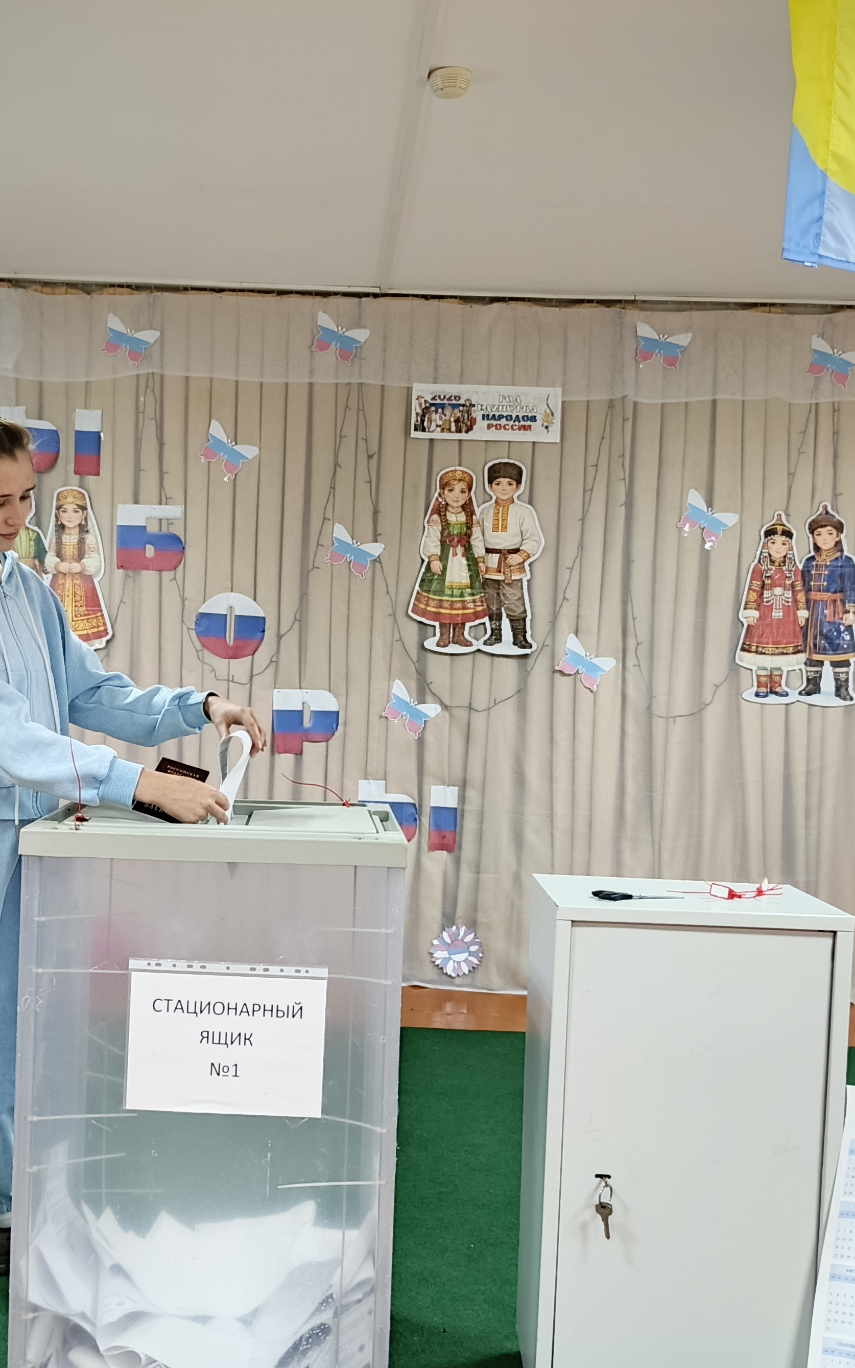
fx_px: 1379
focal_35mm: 37
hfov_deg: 34.2
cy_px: 730
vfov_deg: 52.7
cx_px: 313
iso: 875
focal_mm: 5.56
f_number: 1.8
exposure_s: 1/33.3
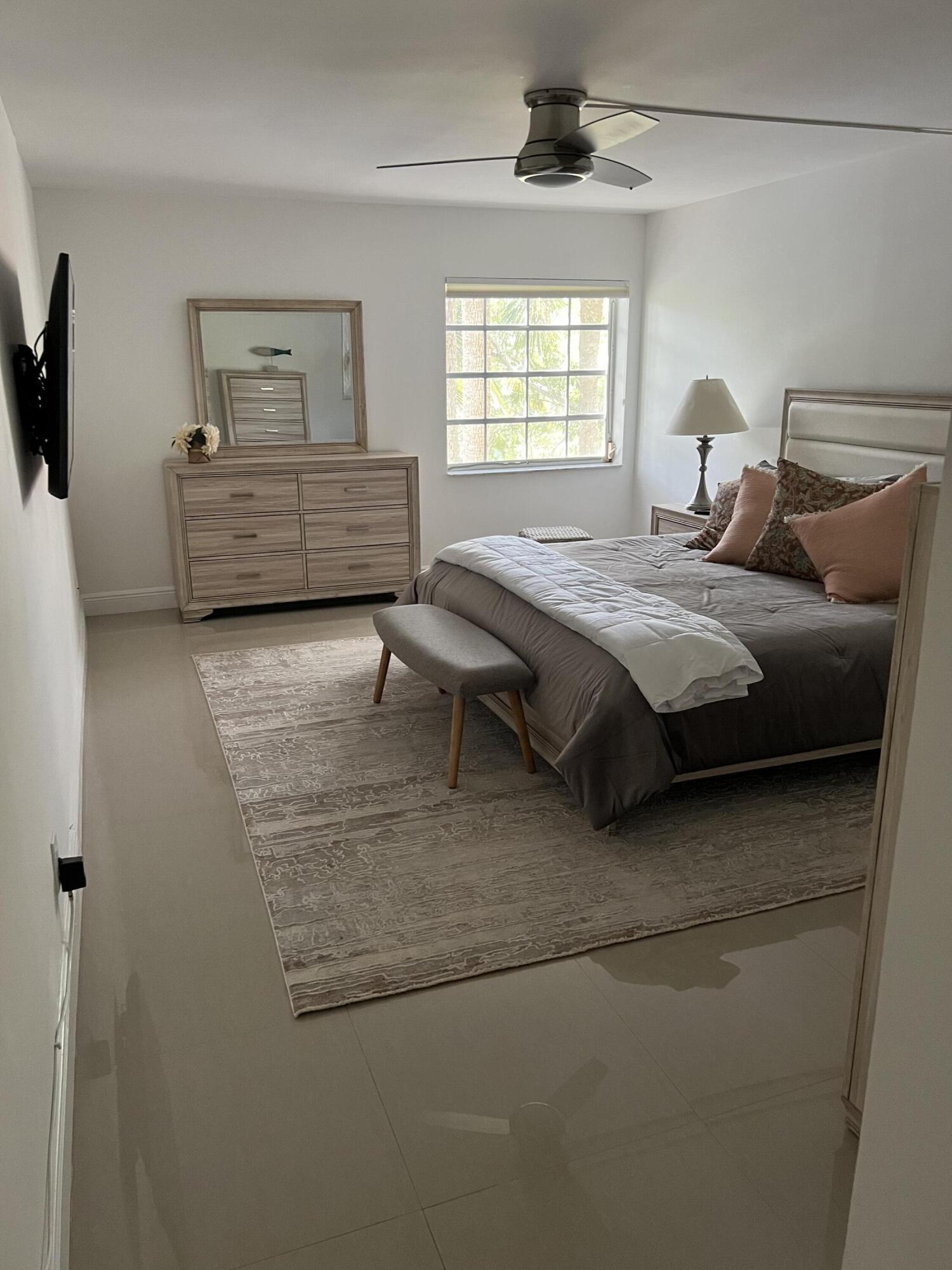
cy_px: 635
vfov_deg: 67.3
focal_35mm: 26
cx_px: 476
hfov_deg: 53.1
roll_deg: +0.6
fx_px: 953
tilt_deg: -16.1
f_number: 1.5
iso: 320
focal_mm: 5.7
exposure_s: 1/60
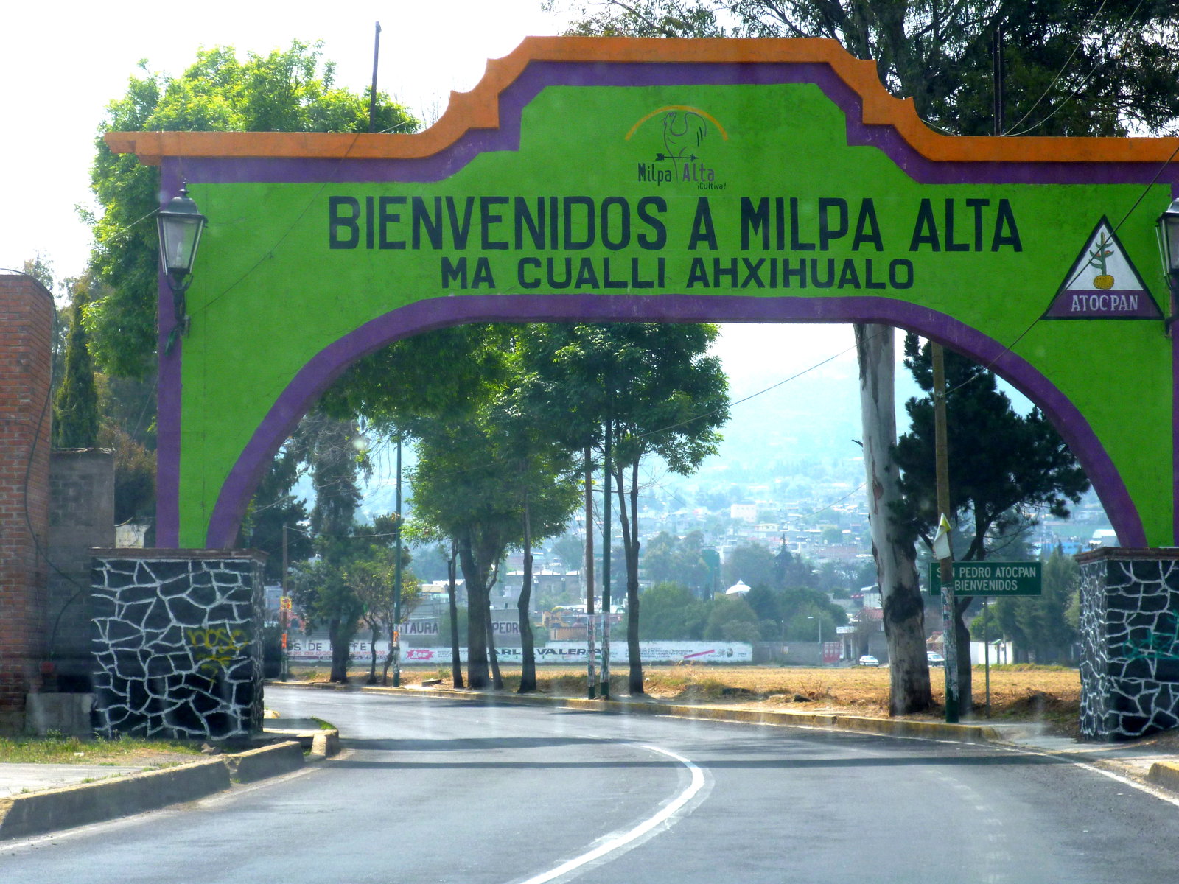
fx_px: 2963
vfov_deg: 17.0
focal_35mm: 87
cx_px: 590
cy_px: 442
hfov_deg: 22.5
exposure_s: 1/160
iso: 100
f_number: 5.8
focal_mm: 15.5
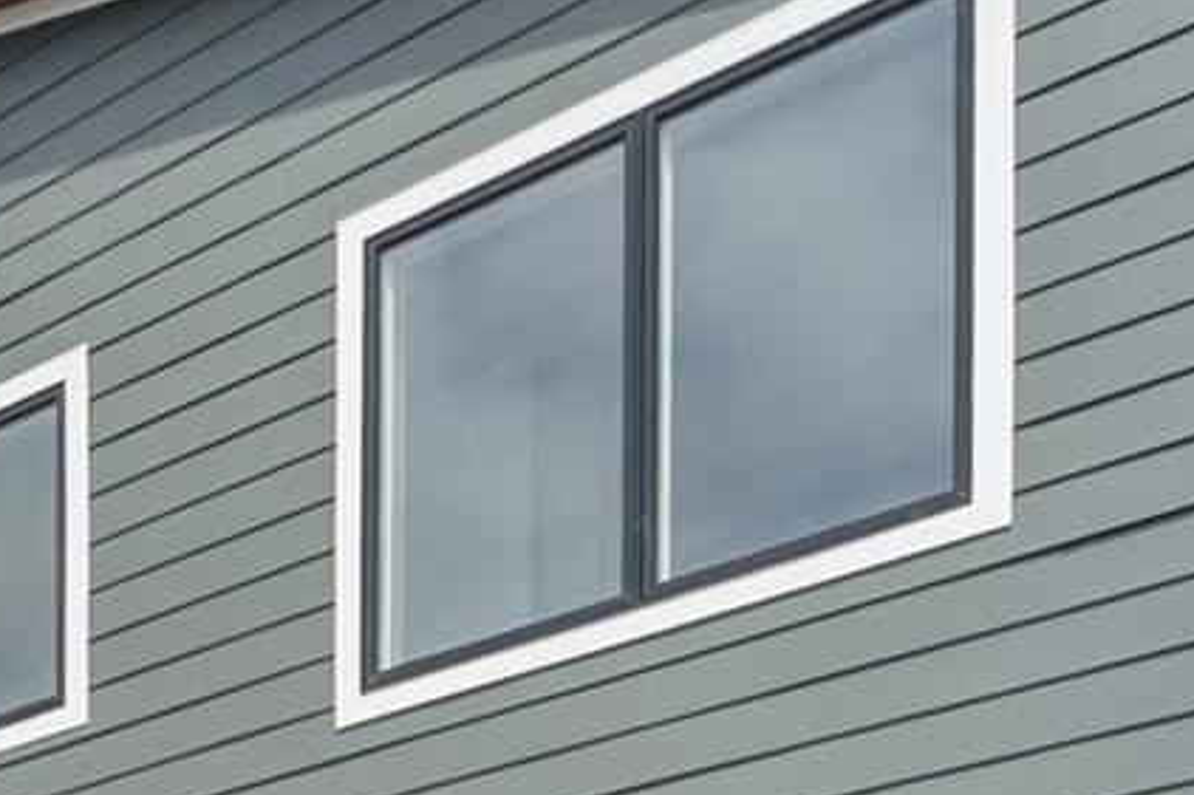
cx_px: -492
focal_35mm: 68
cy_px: 1630
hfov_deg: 24.5
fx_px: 2254
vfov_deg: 15.5
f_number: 11
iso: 100
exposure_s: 1/125
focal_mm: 14
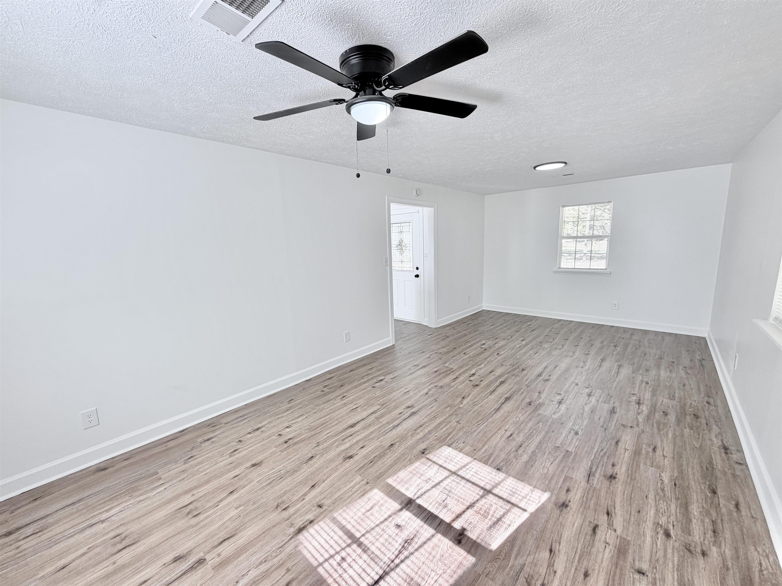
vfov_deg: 85.7
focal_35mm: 14
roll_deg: +2.3
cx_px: 391
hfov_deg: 102.1
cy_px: 293
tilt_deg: -9.3
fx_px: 316
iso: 64
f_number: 2.2
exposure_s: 1/120
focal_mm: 2.22
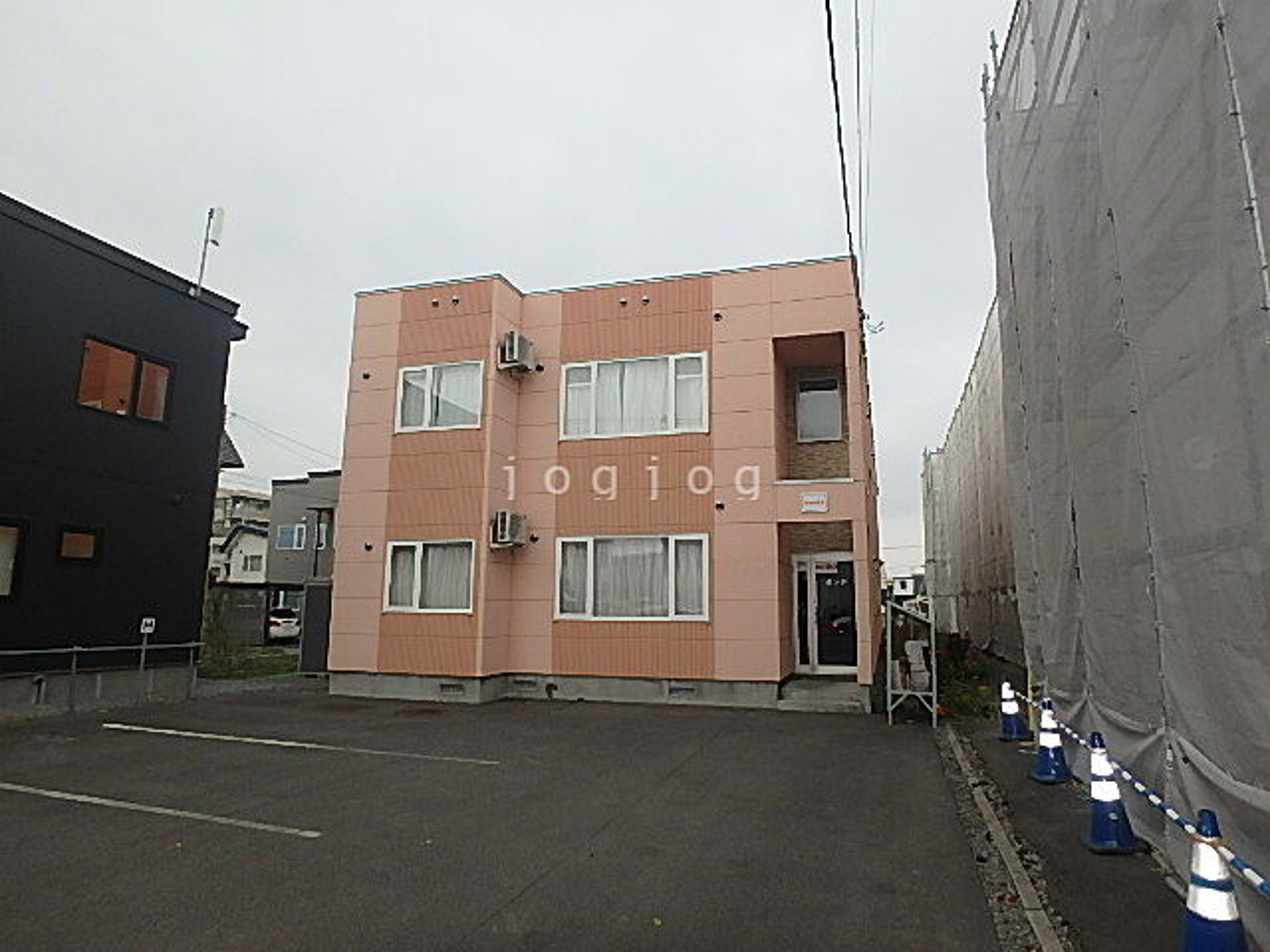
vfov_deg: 63.4
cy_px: 476
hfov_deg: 79.0
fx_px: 770
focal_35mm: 21
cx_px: 635
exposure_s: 1/60
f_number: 3.5
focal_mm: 3.7
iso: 160
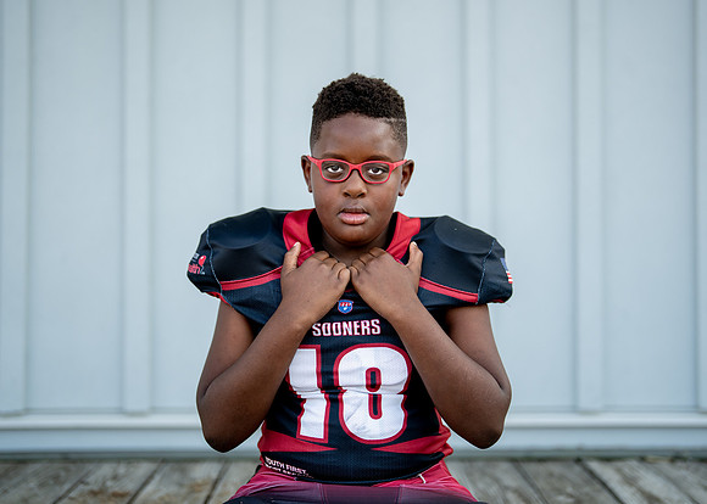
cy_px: 235
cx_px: 372
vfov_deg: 25.1
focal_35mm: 57
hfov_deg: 34.6
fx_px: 1135
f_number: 1.2
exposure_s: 1/1600
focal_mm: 50
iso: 160
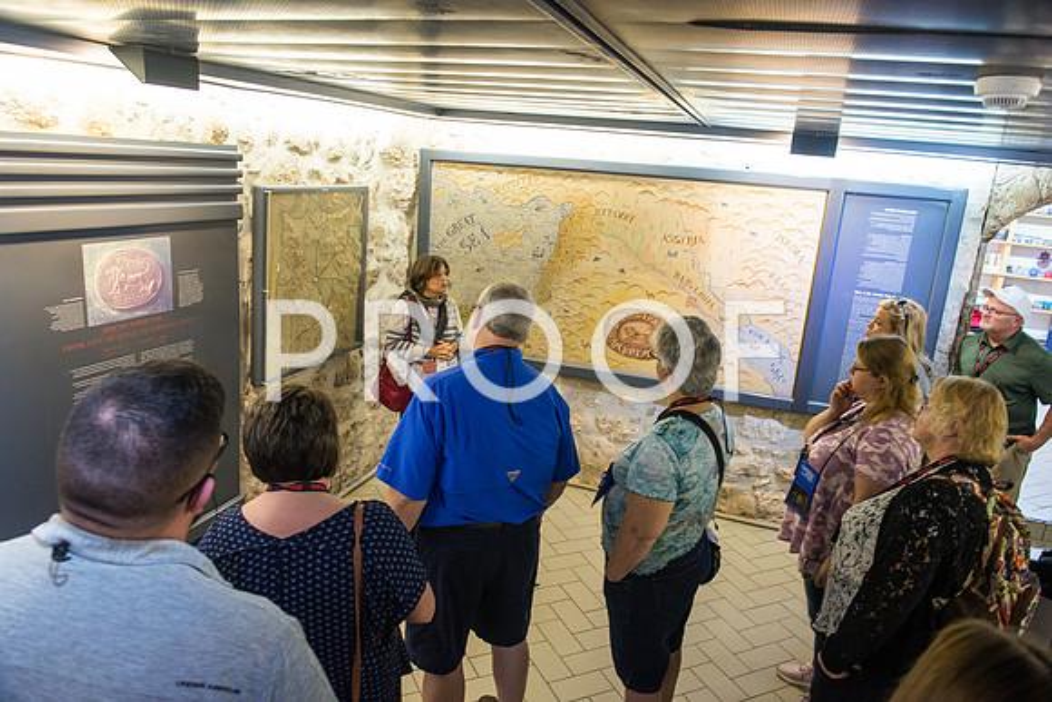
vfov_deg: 53.2
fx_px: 701
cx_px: 526
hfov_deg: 73.7
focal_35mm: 24
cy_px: 351
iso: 1600
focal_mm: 24
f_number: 3.5
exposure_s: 1/40
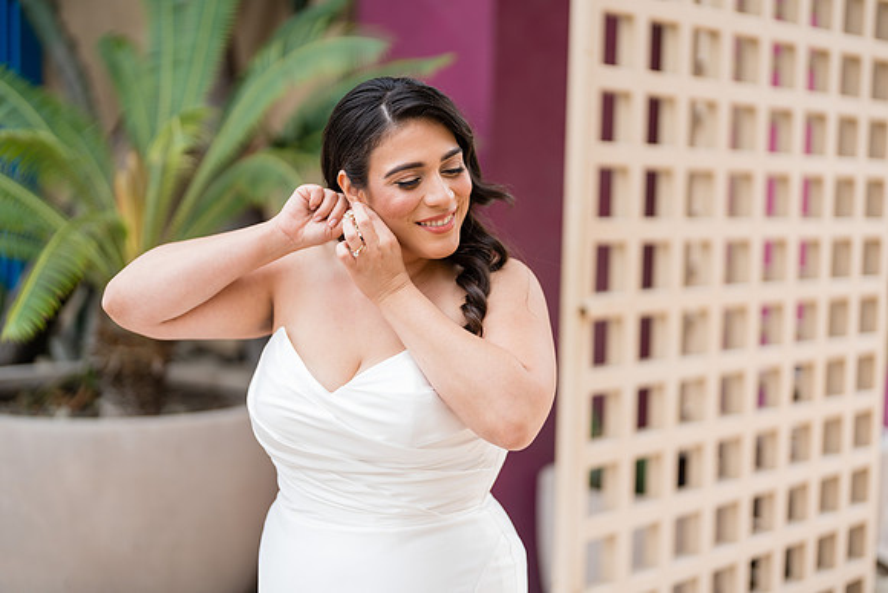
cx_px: 444
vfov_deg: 27.0
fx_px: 1234
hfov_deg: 39.6
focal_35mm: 50
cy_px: 296
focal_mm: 50
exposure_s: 1/1600
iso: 50
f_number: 1.2
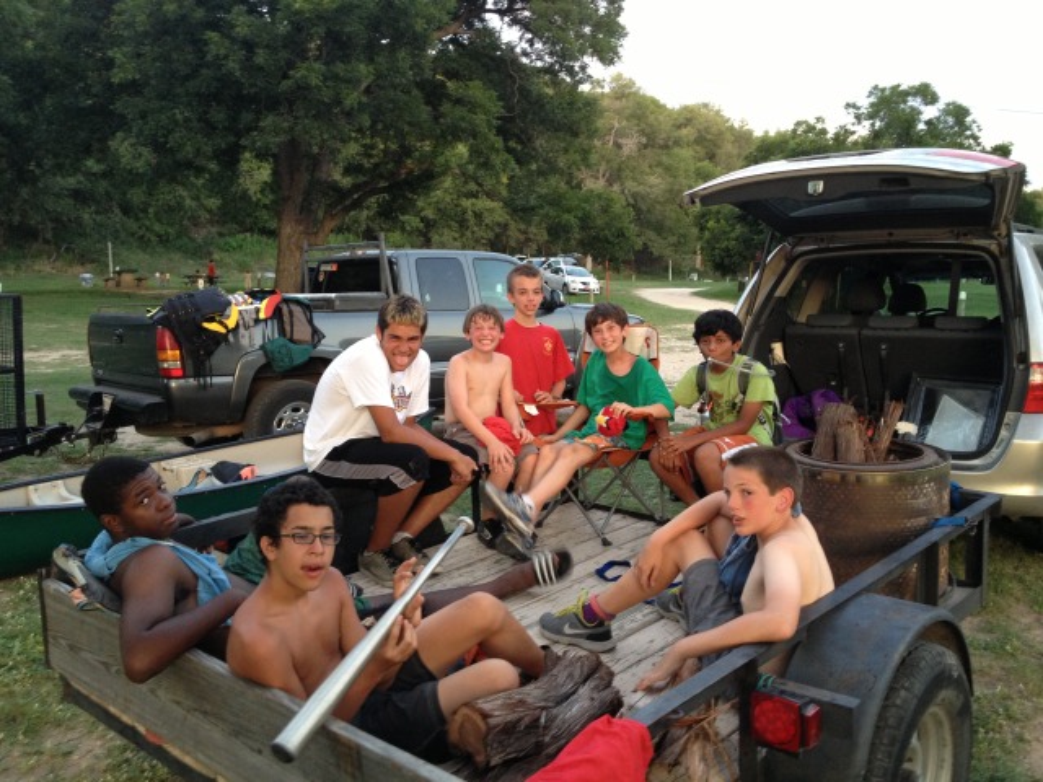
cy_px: 391
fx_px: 1055
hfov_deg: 52.6
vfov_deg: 40.7
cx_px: 522
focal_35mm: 35
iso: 125
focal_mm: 4.28
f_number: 2.4
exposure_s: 1/20
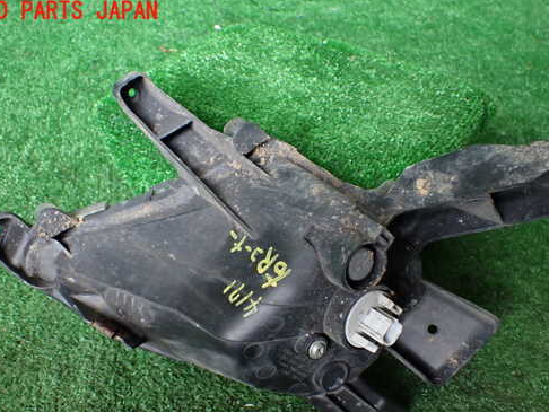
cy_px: 252
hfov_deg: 50.1
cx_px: 291
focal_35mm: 37
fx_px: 587
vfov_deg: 38.5
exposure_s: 1/125
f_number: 2.3
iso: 400
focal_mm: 5.4
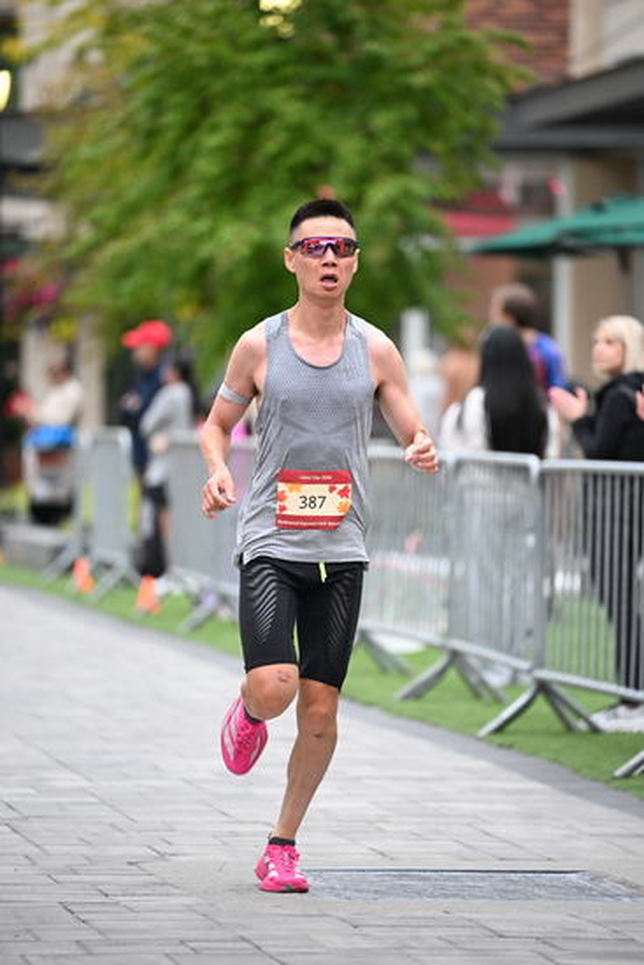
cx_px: 322
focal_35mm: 200
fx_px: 5363
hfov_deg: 6.9
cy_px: 482
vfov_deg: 10.3
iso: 1600
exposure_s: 1/800
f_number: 2.8
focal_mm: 200
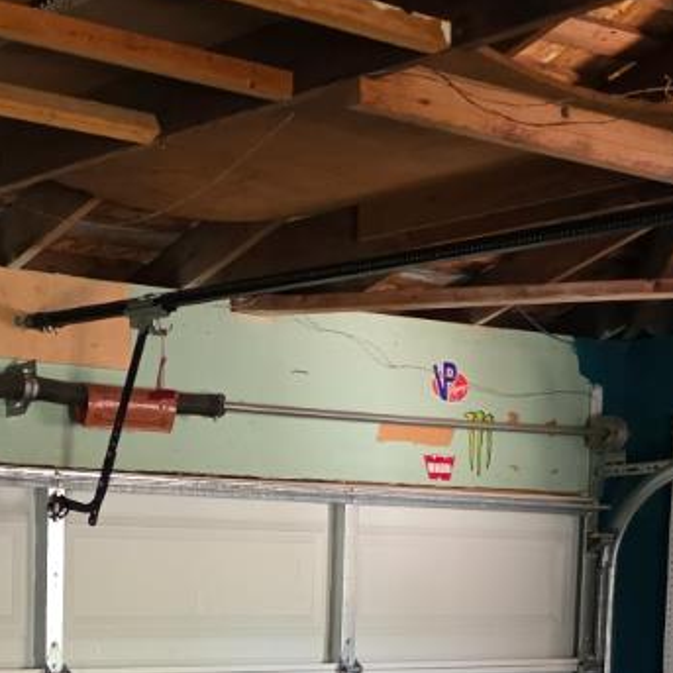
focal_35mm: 89
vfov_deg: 18.1
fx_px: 1958
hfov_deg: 18.9
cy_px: 894
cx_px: -24
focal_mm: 6.25
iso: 1000
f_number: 1.7
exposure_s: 1/120
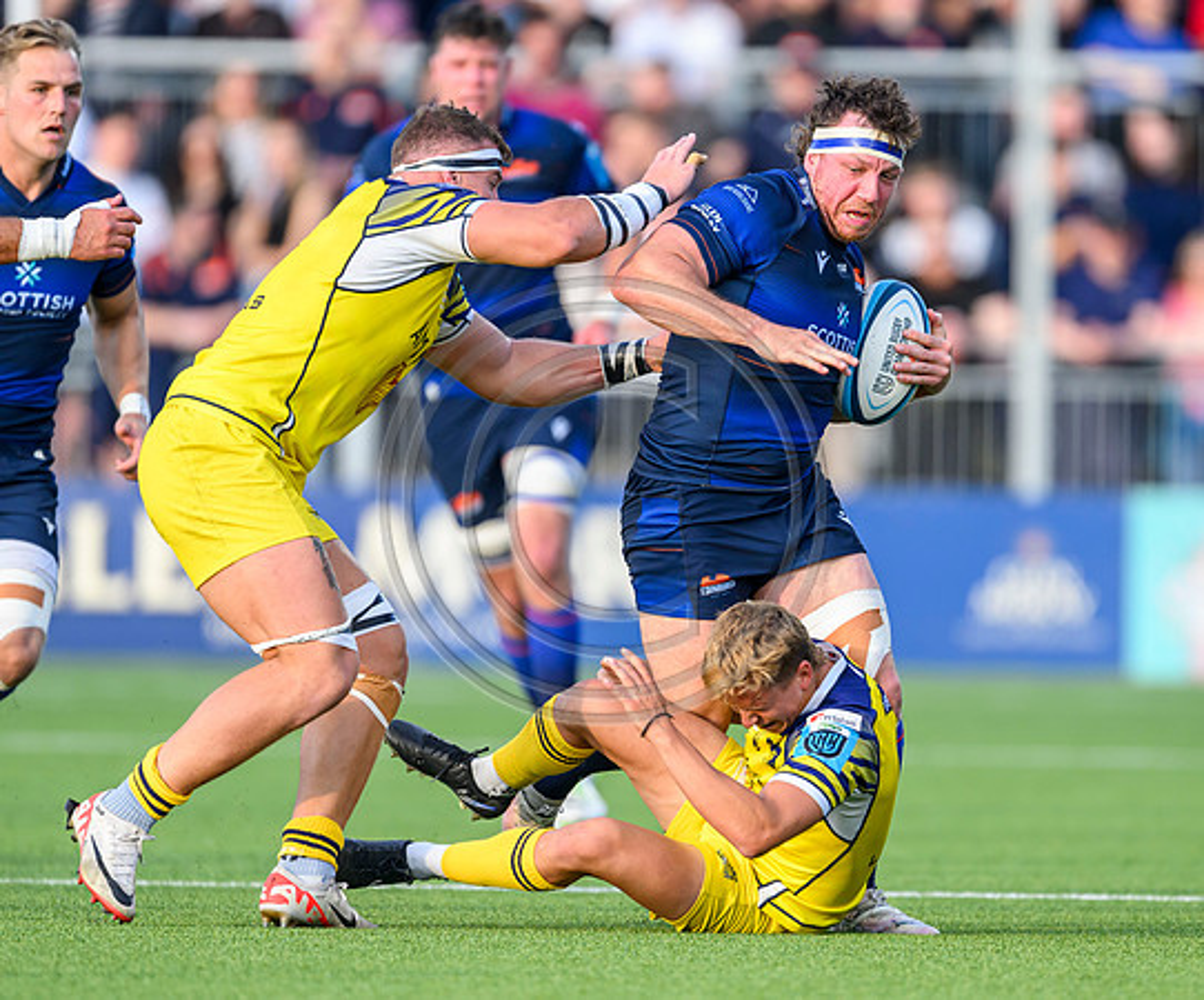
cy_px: 555
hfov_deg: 2.3
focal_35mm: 814
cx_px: 799
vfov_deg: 1.9
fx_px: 29426
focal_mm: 560
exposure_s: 1/1000
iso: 1250
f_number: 4
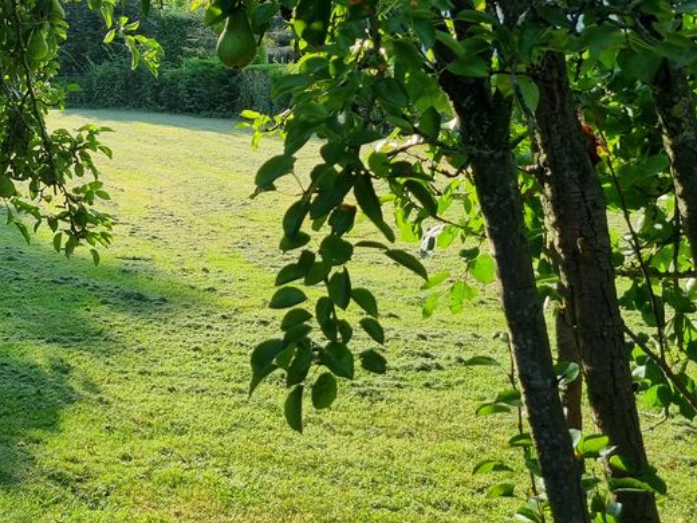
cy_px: 42
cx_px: 42
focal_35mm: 50
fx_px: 1007
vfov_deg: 27.9
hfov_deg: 35.4
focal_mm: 5.4
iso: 50
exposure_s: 1/992
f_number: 1.8
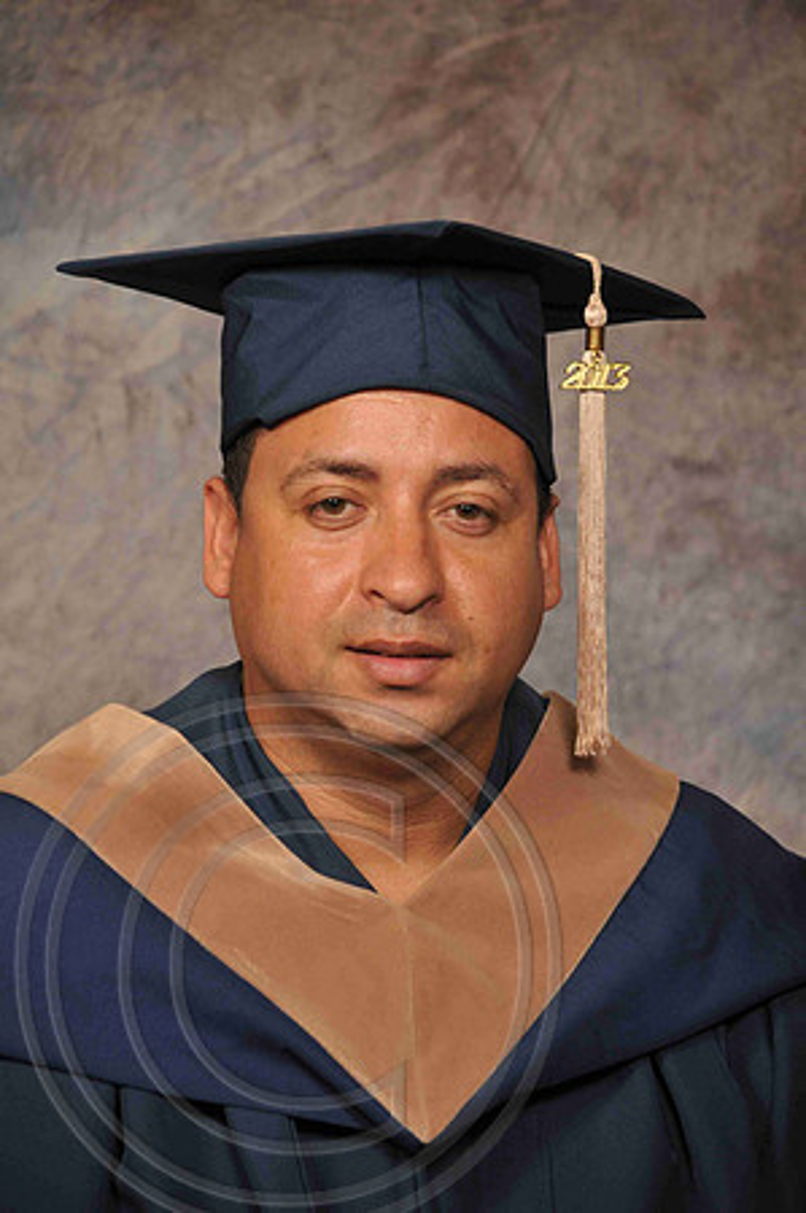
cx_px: 403
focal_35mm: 180
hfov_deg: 7.6
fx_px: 6059
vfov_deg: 11.4
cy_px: 606
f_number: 5.6
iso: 200
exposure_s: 1/60
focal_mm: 120
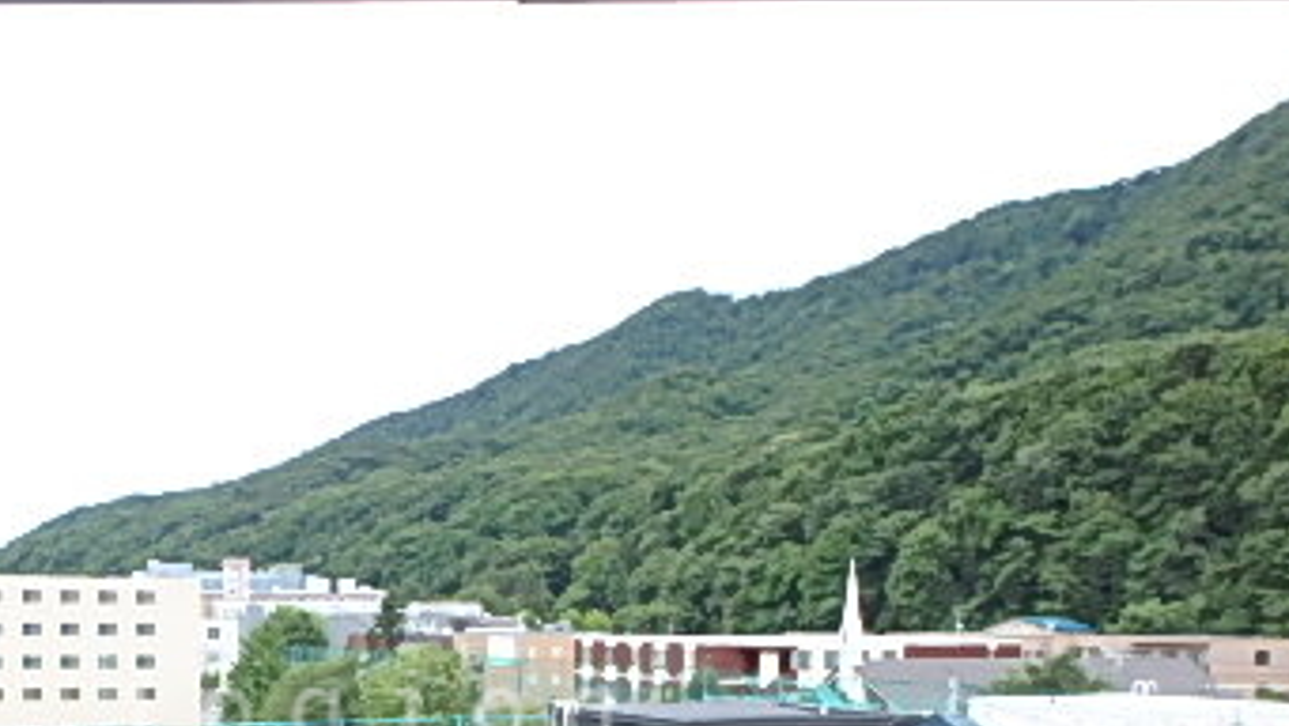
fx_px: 1470
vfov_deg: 26.4
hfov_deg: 46.2
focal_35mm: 43
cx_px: 374
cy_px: 715
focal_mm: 3.7
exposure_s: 1/100
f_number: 3.5
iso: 125
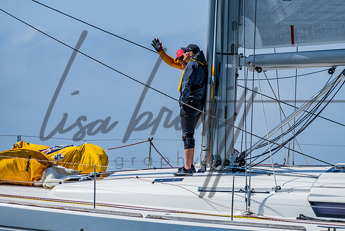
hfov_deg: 6.2
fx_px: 3175
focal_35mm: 331
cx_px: 205
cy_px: 66
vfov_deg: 4.2
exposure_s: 1/1600
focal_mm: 200
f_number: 6.3
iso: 200
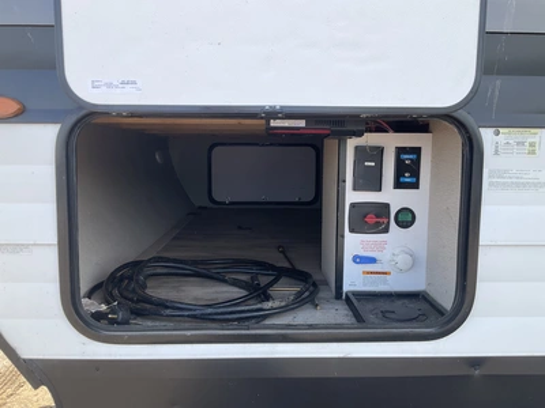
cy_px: 204
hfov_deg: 61.7
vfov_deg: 48.2
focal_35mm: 29
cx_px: 272
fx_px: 457
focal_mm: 3
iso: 25
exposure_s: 1/482
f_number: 1.8
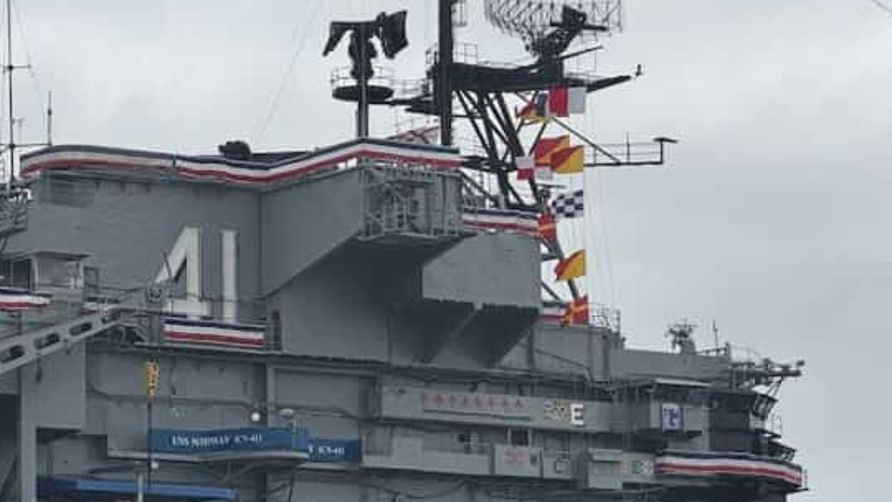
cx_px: 319
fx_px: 3761
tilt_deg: +5.8
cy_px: 461
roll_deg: +1.1
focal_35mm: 159
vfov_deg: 7.6
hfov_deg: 13.5
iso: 25
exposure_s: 1/1488
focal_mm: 9
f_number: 2.8
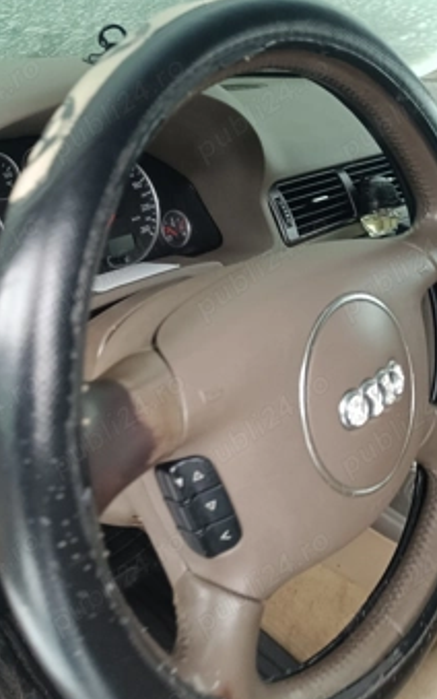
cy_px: 301
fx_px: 571
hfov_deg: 41.8
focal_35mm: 30
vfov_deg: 62.6
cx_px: 190
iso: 620
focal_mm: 5.59
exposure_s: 1/50.1
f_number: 1.88
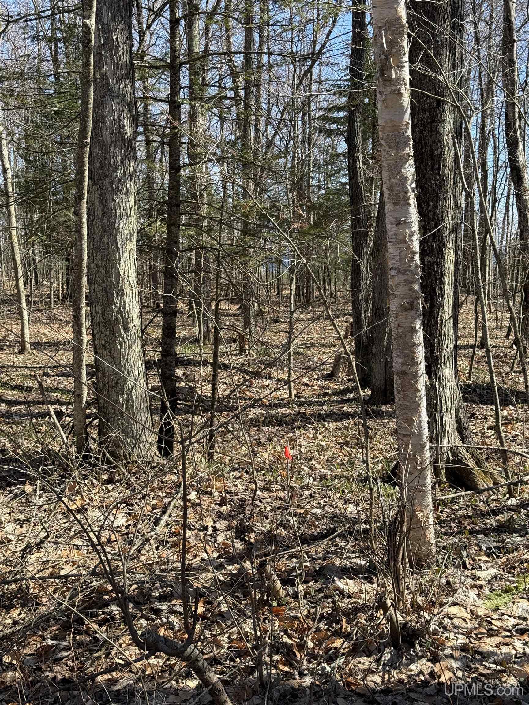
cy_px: 352
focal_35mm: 48
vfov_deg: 39.7
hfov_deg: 30.3
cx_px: 264
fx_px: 978
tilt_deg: -4.4
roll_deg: +1.1
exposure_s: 1/1795
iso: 80
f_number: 1.78
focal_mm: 6.76
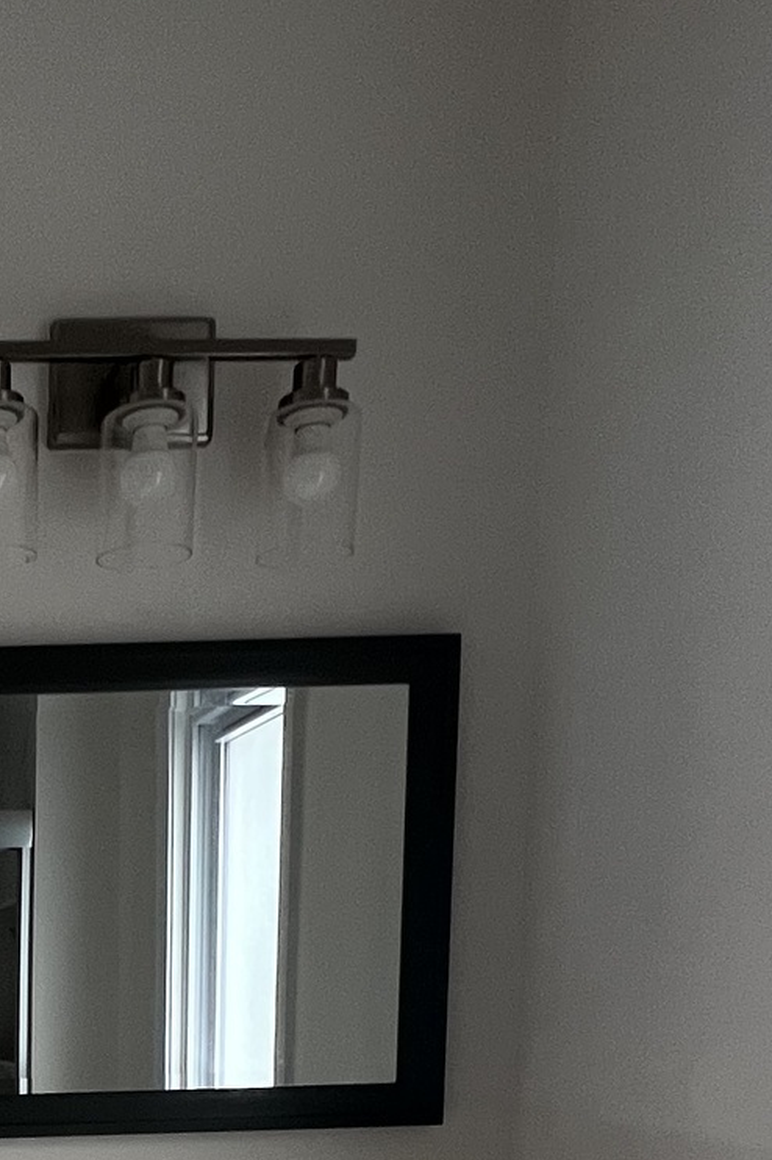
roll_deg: -0.4
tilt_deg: -7.4
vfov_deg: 39.1
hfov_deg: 26.4
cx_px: -263
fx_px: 1352
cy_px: 1240
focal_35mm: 42
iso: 200
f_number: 1.8
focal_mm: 1.57
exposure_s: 1/99
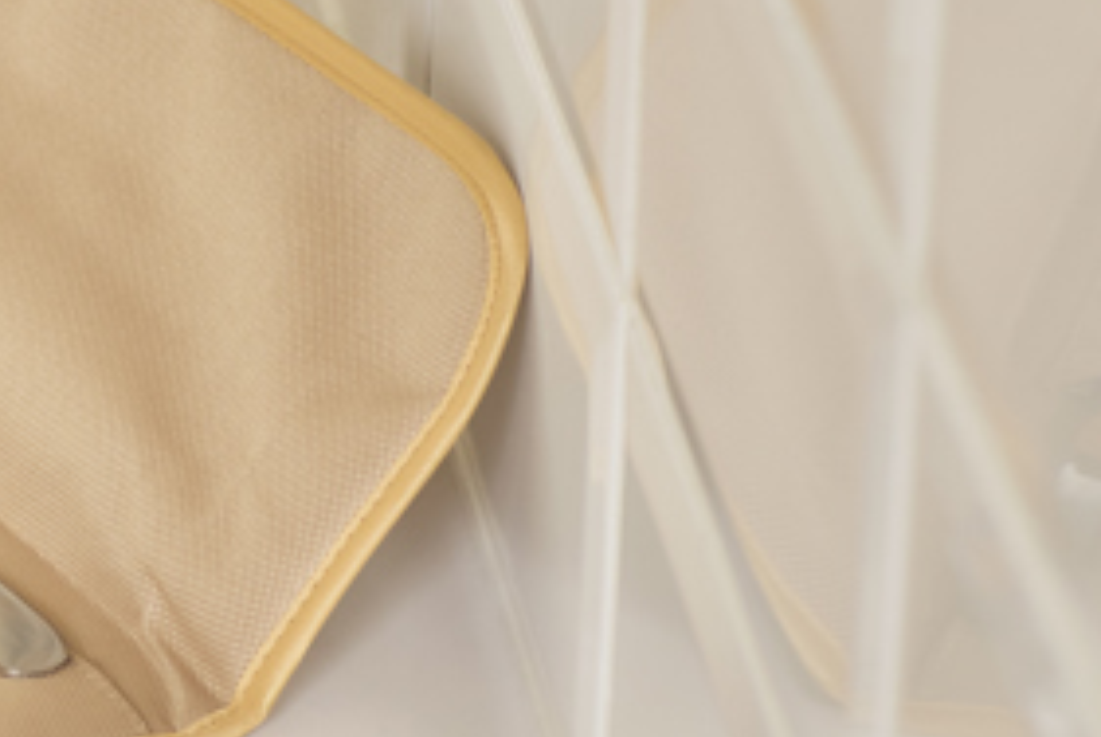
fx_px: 7409
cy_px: 278
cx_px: -235
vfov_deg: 5.7
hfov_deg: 8.4
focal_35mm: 242
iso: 640
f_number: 6.3
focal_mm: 85
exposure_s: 1/13
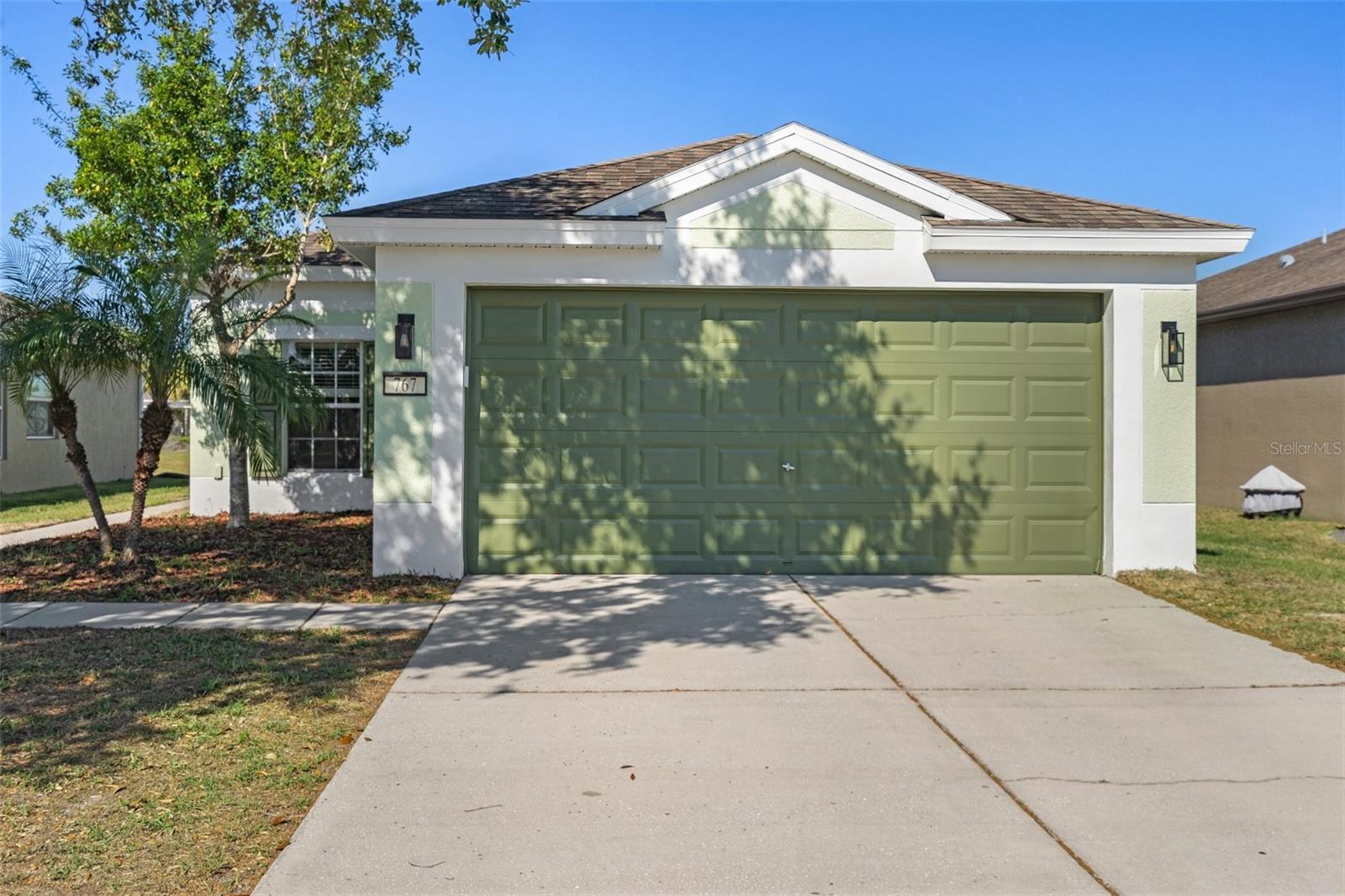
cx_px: 672
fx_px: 1307
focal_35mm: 35
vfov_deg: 37.8
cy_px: 448
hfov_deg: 54.4
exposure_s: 1/250
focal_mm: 35
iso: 400
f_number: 8
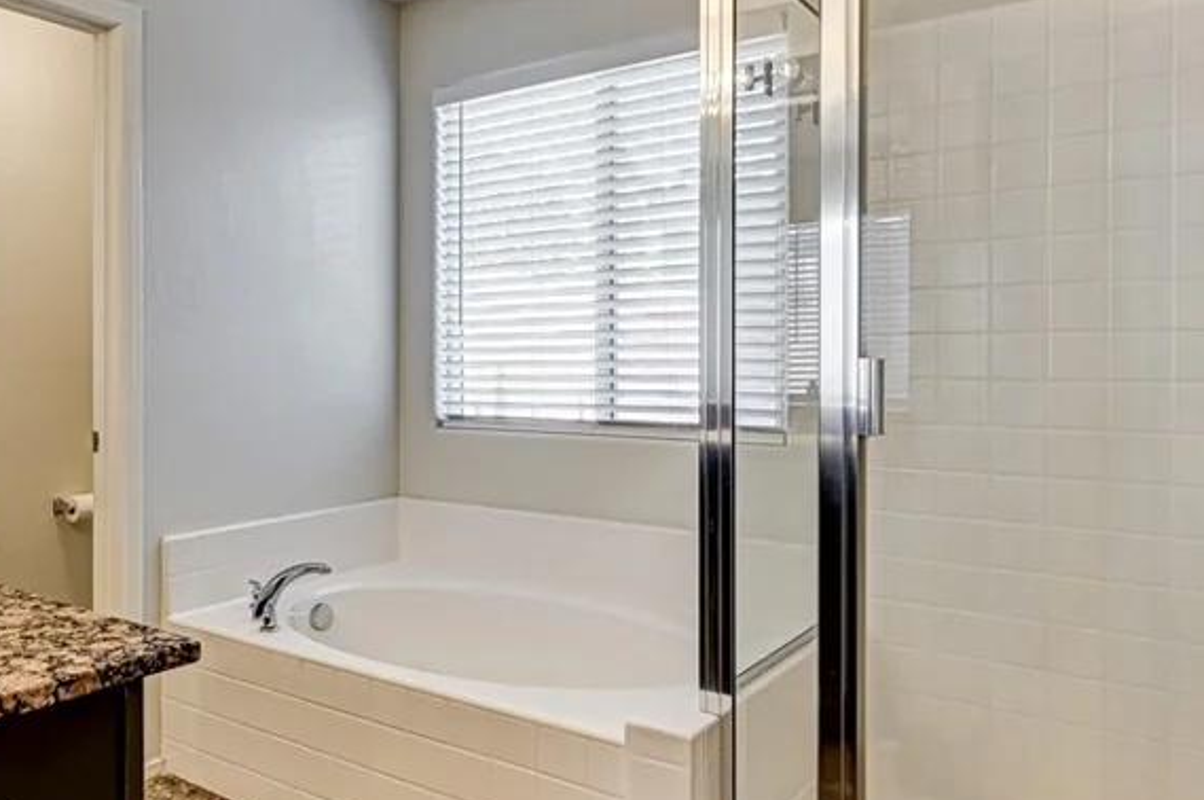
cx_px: 379
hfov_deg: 65.2
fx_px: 902
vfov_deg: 47.8
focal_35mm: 27
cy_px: 365
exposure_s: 1/15
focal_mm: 15
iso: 640
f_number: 10
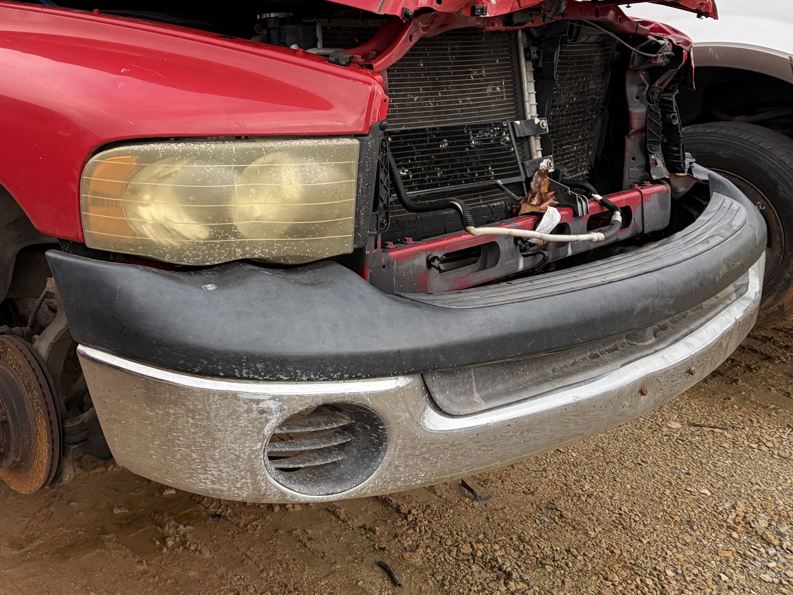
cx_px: 143
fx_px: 985
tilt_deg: -10.4
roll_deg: -0.8
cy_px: 129
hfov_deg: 41.7
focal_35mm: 43
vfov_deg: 32.8
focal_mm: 5.96
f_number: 1.6
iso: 50
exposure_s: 1/680
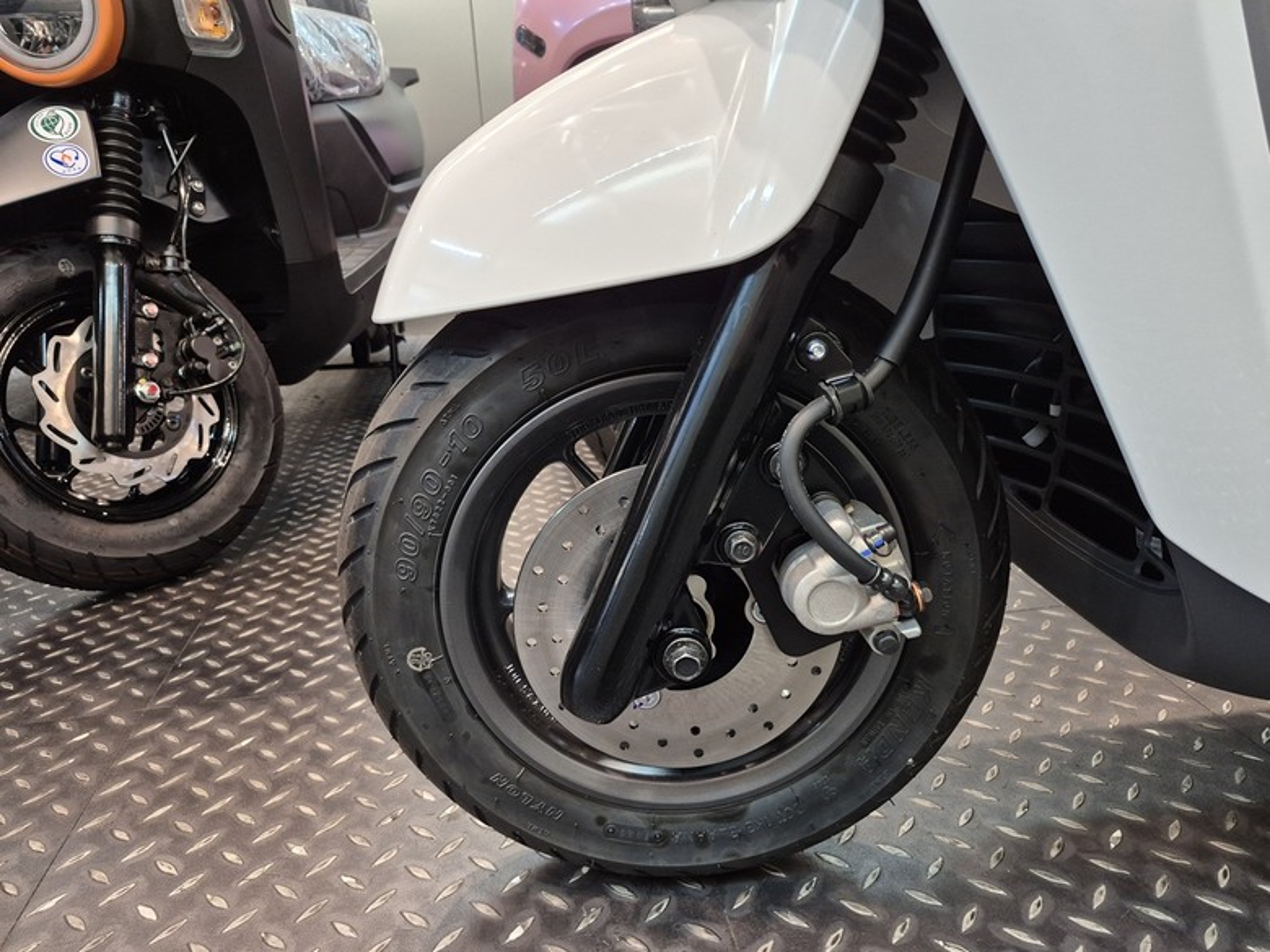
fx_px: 844
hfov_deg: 73.9
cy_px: 476
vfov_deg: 58.9
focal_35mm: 23
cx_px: 635
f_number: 1.8
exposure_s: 1/120
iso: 640
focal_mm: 5.4
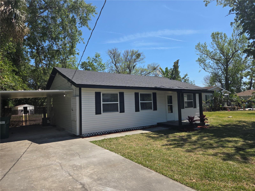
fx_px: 169
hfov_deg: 73.9
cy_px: 96
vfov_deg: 58.9
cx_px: 128
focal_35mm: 23
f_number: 1.8
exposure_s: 1/4885
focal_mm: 5.4
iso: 80
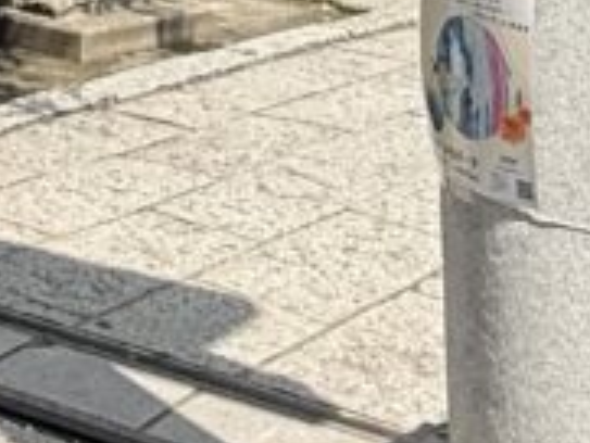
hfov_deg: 19.3
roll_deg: -4.0
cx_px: 16
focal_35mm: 99
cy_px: -681
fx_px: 1688
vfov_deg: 11.7
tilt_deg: +13.0
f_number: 2.2
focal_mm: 2.22
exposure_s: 1/1087
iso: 64
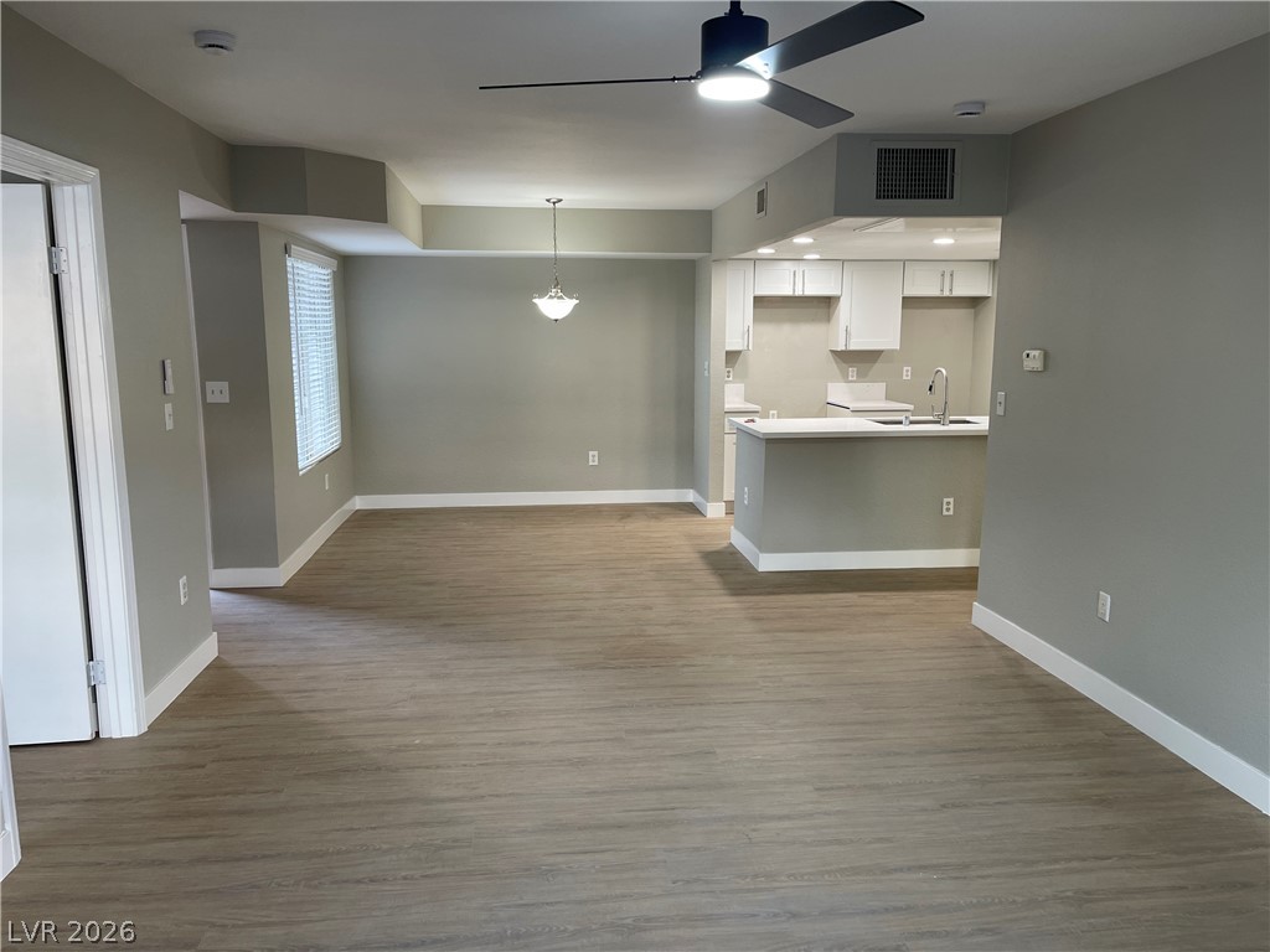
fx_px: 917
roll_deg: +0.0
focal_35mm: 25
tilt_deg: -8.9
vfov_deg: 54.9
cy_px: 476
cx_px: 635
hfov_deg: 69.4
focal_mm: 5.1
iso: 64
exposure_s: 1/60
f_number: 1.6
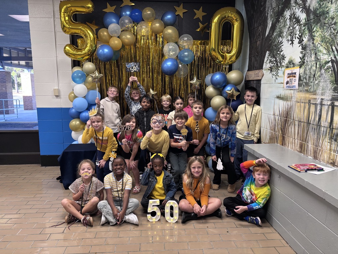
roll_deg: -0.3
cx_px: 169
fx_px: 254
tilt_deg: -9.5
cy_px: 127
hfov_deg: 67.3
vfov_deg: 53.1
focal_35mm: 26
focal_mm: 5.96
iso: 100
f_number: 1.6
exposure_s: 1/60
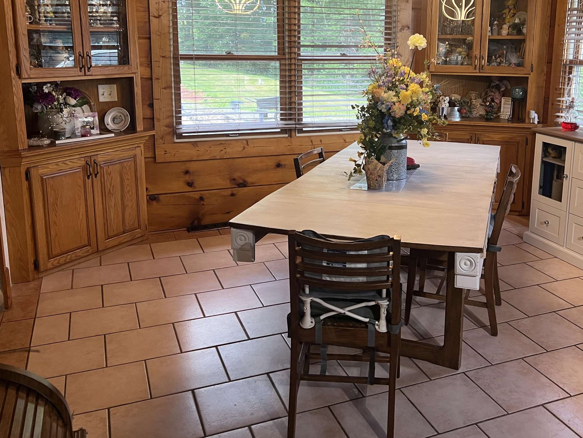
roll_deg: -1.1
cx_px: 362
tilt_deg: -10.6
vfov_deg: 40.2
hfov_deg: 52.1
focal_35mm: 35
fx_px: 590
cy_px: 145
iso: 100
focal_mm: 5.7
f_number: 1.5
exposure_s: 1/60
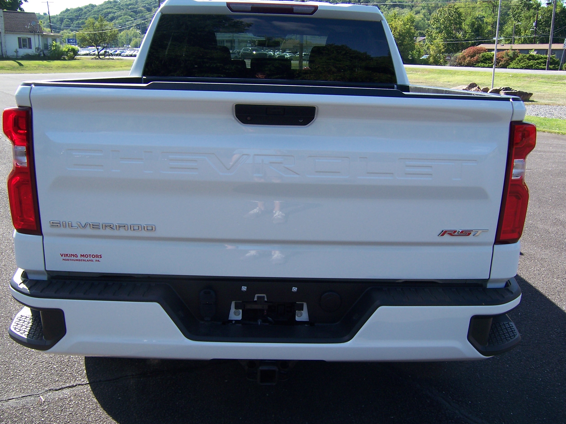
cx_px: 276
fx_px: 556
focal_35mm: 34
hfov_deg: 54.0
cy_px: 208
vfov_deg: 41.8
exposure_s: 1/350
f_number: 3.4
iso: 80
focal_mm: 5.5
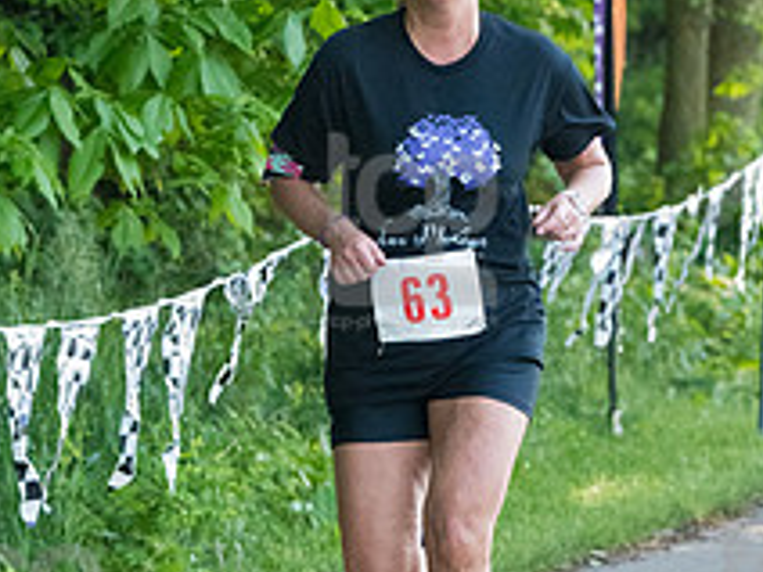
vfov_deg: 3.6
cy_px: 230
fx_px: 9081
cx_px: 412
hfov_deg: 4.8
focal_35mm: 412
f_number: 5.6
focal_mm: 135
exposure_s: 1/1600
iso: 4000
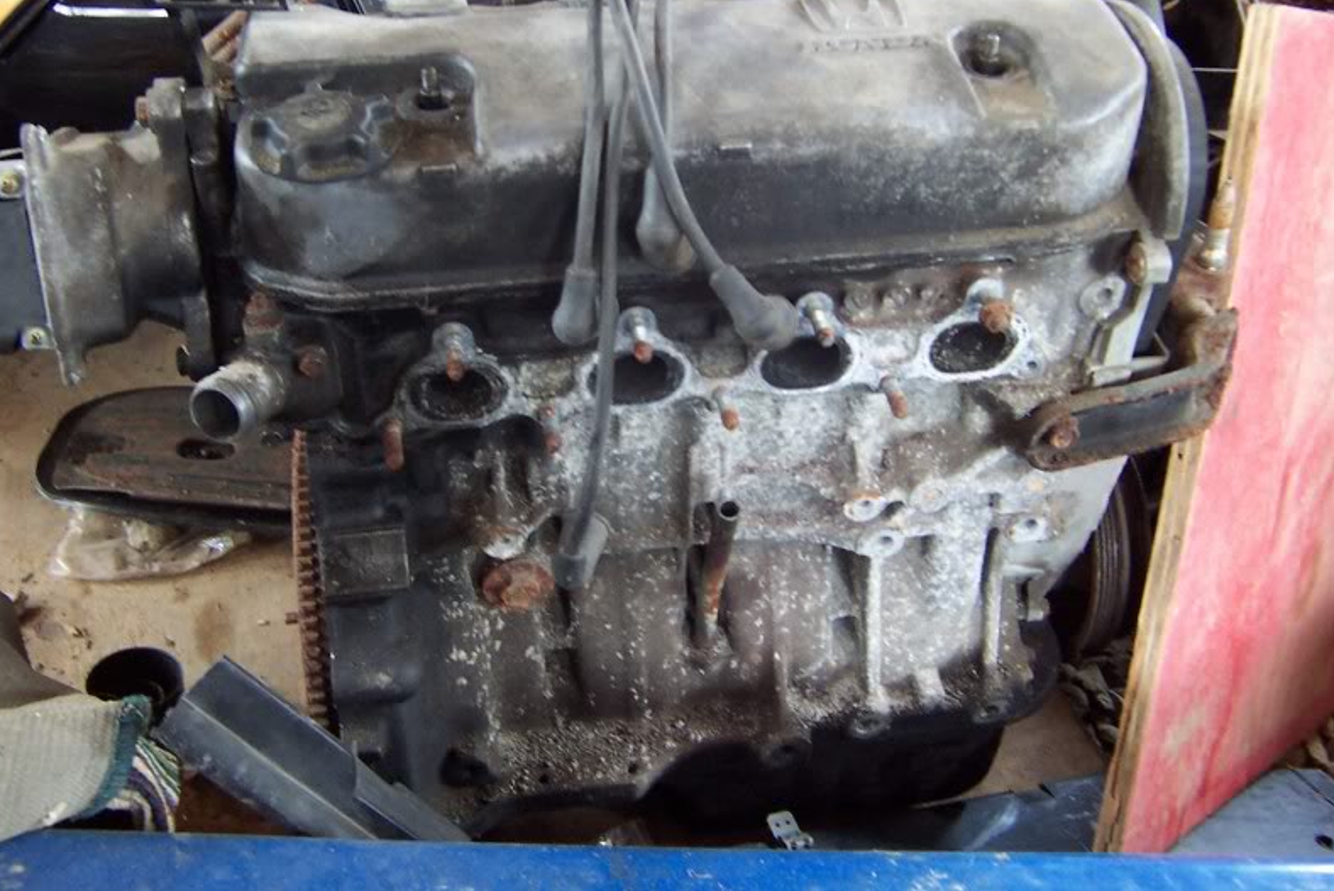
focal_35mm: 38
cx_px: 664
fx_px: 1409
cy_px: 385
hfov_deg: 50.7
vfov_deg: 35.0
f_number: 2.8
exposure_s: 1/10
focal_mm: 5.6
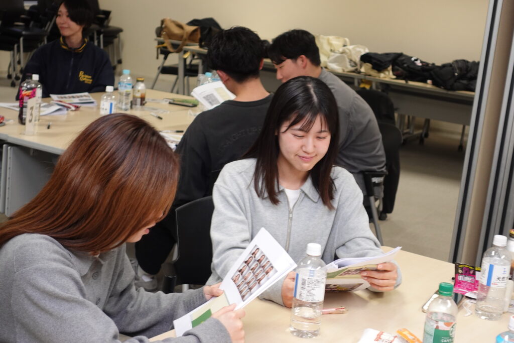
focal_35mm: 70
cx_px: 257
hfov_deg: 28.8
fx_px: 1000
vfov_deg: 19.5
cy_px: 172
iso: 400
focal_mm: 25.7
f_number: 2.8
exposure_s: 1/80
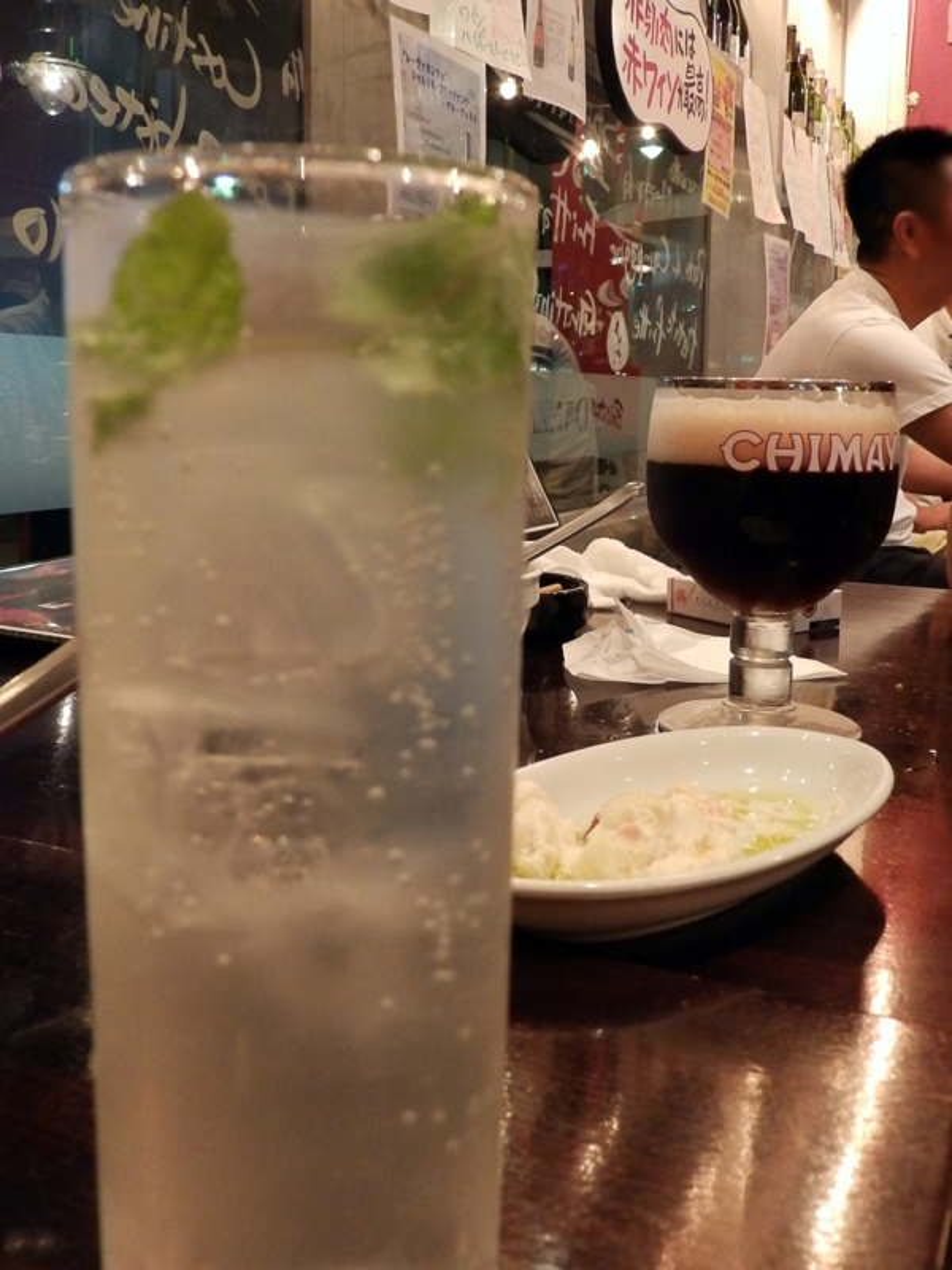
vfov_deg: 56.8
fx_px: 1173
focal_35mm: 32
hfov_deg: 44.2
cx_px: 476
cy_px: 635
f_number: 3.7
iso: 800
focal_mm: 5.7
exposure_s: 1/15
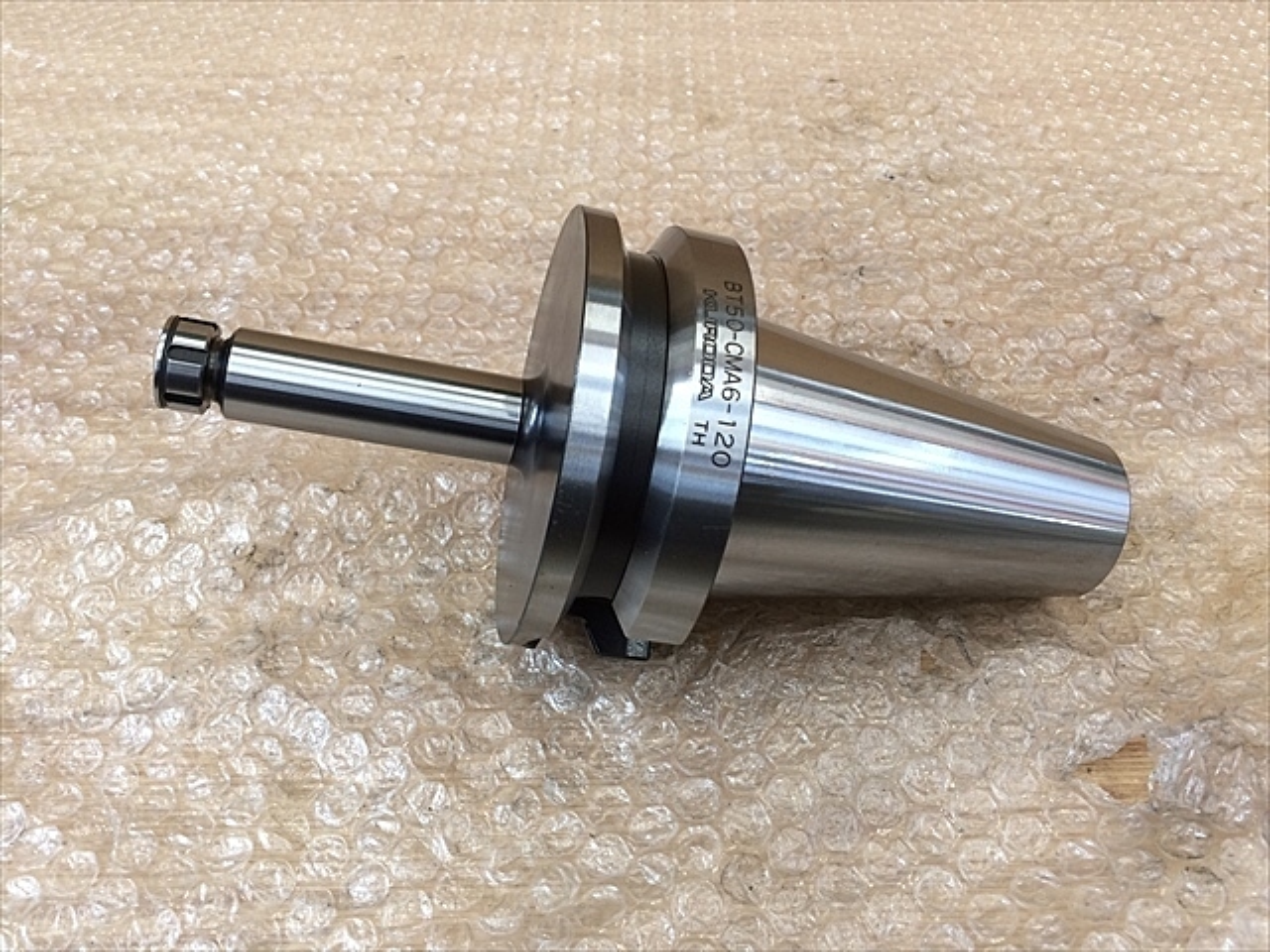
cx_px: 635
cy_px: 476
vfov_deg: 48.2
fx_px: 1064
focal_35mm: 29
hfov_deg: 61.7
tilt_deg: -49.8
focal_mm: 4.15
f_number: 2.2
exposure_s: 1/30
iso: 40
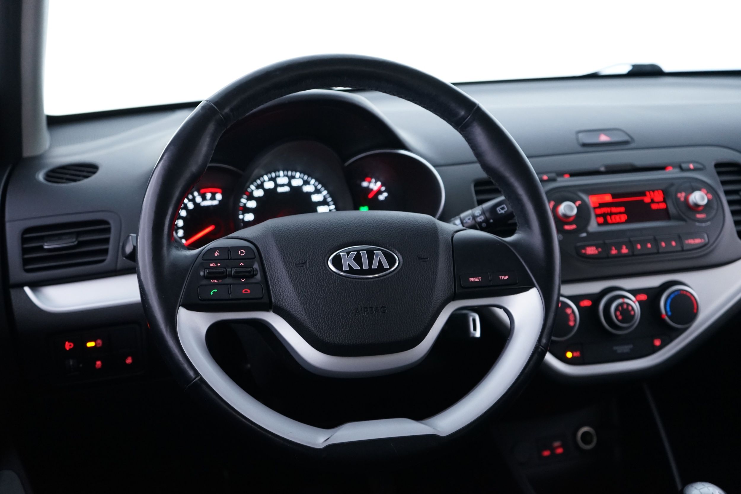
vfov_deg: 33.4
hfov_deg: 48.5
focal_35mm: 40
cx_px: 370
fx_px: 823
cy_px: 247
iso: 2000
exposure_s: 1/20
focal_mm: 40
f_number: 4
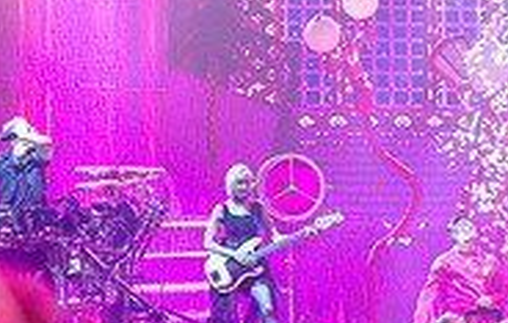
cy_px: 205
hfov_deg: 5.2
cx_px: 714
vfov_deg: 3.3
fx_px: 5565
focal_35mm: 400
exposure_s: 1/100
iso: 800
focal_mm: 44.2
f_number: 5
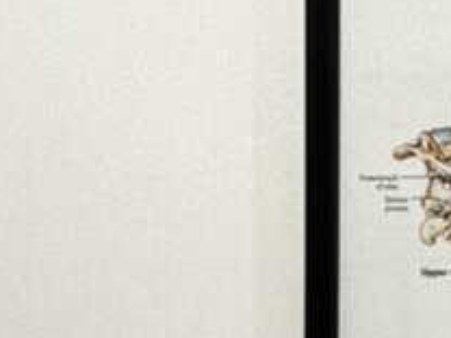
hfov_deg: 5.4
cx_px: 286
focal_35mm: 370
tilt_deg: -9.4
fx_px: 4821
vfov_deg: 3.9
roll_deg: -0.4
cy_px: 1072
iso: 64
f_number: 1.78
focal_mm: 6.76
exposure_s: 1/272
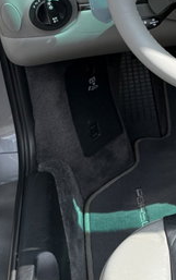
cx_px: 361
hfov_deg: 14.2
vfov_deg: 26.0
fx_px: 582
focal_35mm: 76
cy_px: 12
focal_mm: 6.76
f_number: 1.78
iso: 80
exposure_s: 1/1464
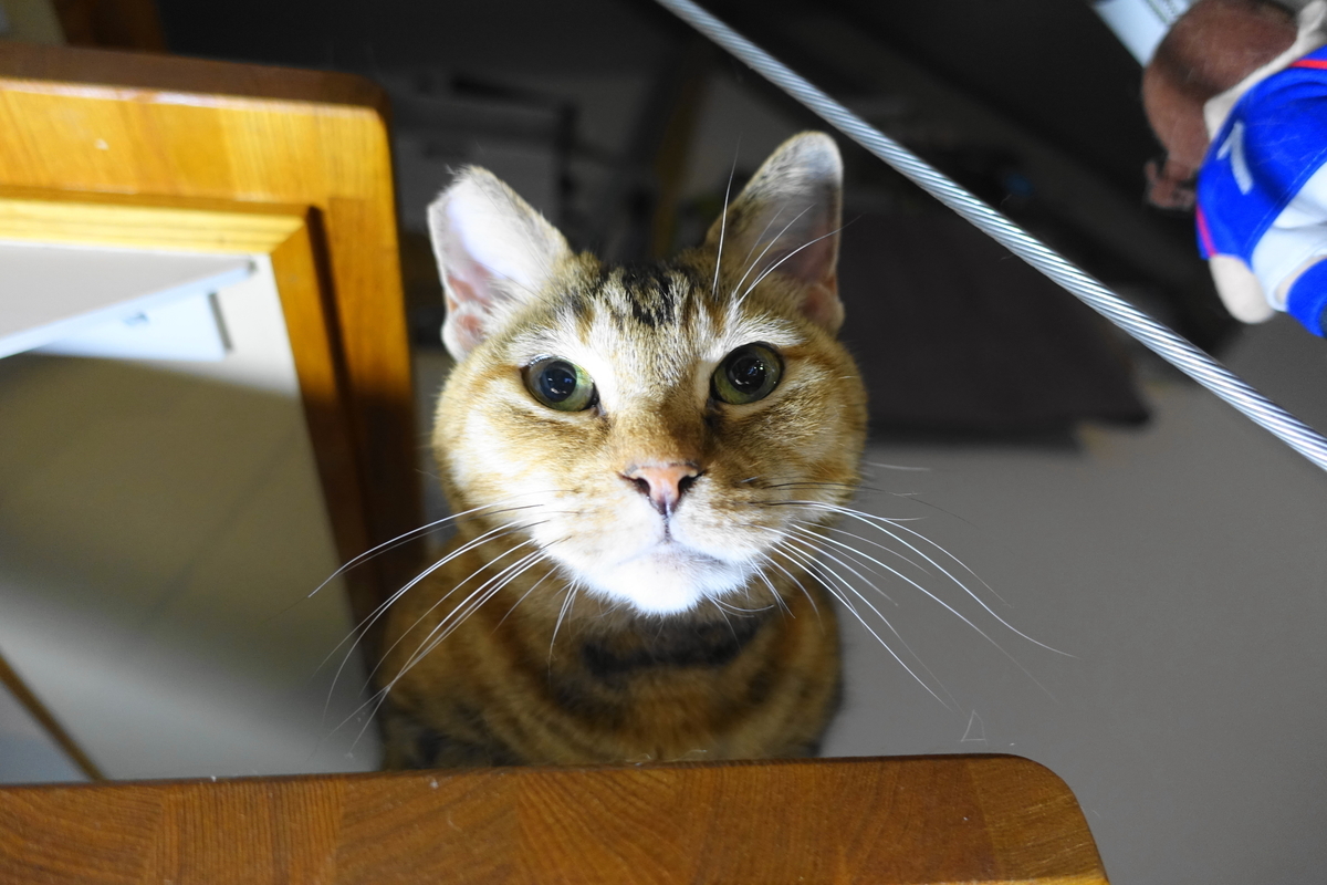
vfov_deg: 53.1
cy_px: 442
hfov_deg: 73.7
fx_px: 885
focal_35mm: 24
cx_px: 664
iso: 400
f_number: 1.8
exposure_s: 1/30
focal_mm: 8.8
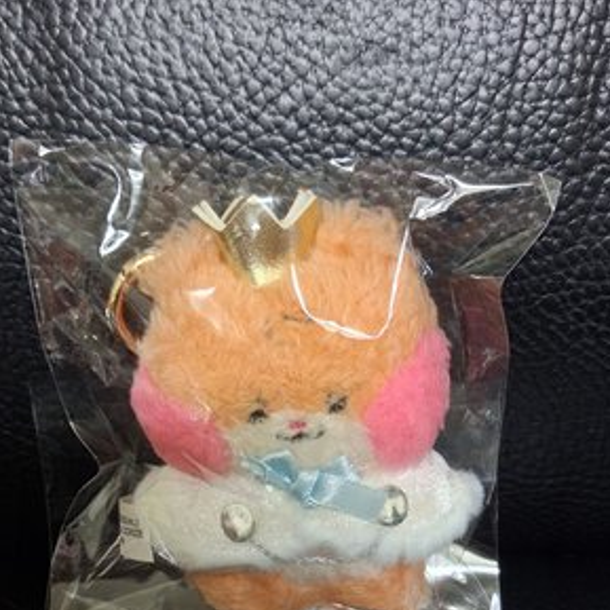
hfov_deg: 38.3
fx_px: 877
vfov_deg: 37.9
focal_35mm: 44
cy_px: 411
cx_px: 266
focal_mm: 4
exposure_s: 1/40
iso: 400
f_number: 1.8
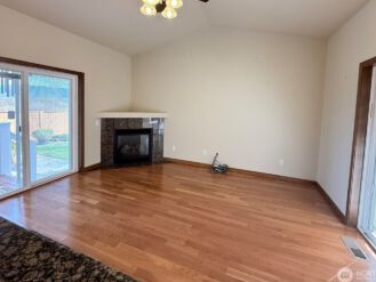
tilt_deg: -2.5
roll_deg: -1.3
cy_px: 115
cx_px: 183
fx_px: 185
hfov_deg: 91.0
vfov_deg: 74.1
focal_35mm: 17
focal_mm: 2.22
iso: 250
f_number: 2.2
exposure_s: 1/120
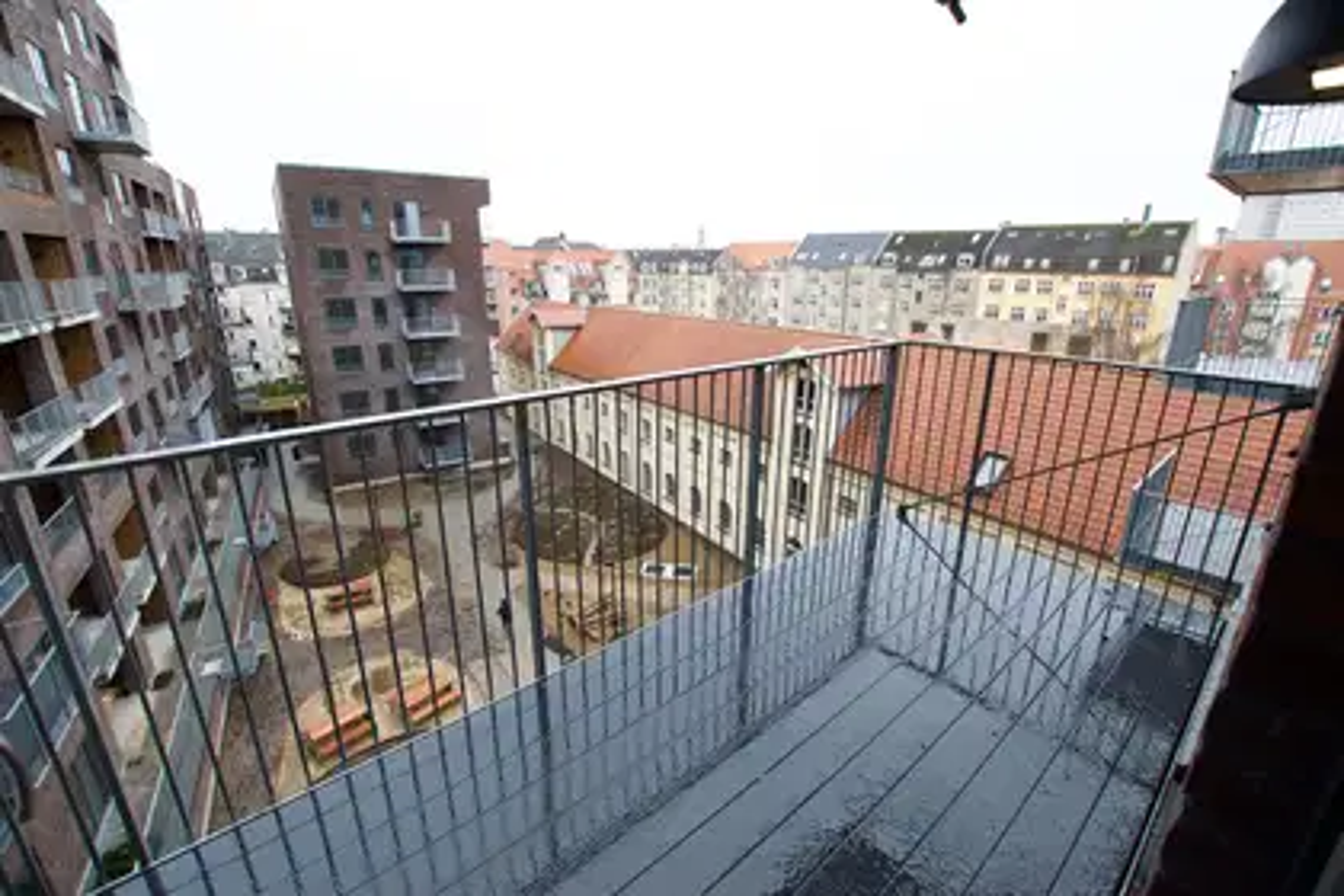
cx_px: 672
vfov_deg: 77.3
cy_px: 448
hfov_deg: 100.4
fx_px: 560
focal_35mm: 15
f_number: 5.6
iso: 100
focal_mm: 10
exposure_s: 1/60
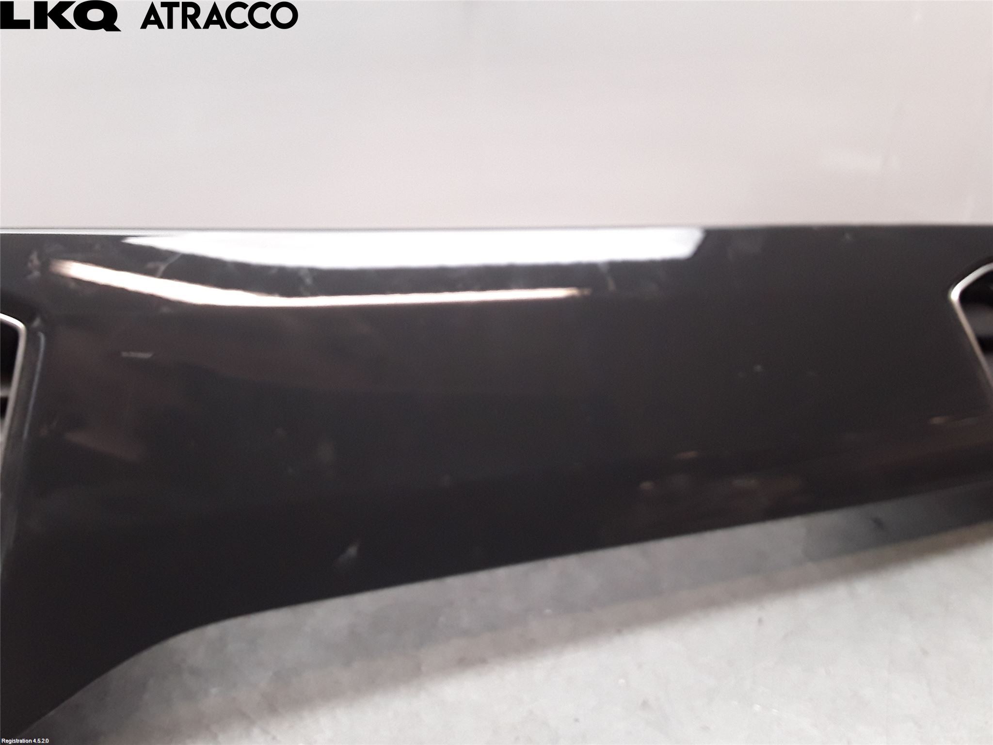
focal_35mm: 28
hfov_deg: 63.4
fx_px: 803
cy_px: 372
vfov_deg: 49.7
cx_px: 496
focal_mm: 2.91
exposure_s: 1/100
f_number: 1.9
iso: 100
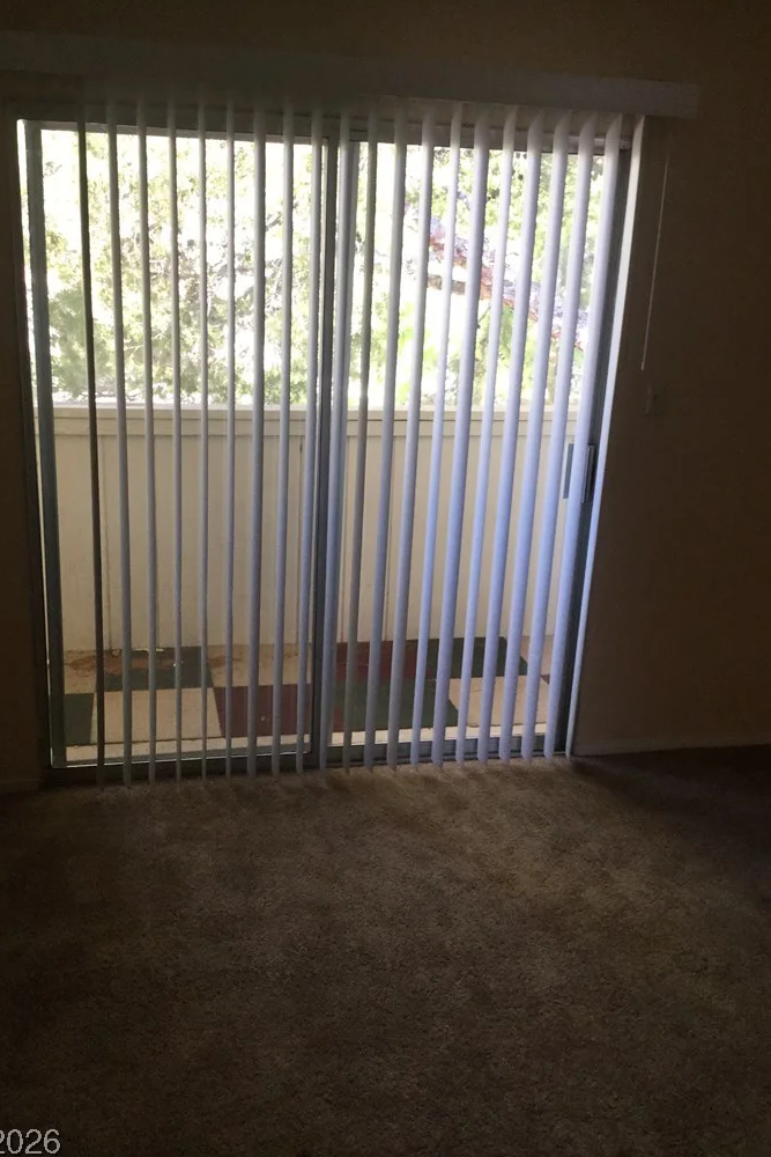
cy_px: 583
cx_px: 349
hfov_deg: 39.9
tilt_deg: -17.7
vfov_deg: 57.2
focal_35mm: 33
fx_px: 1060
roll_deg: +0.2
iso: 25
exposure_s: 1/30
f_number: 2.4
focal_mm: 3.3
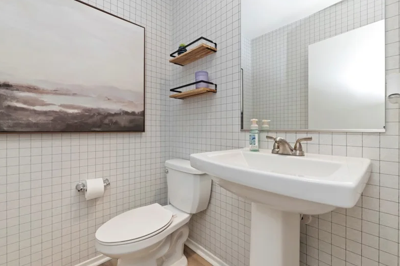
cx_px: 194
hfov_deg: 100.4
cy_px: 140
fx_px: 167
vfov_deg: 77.2
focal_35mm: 15
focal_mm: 14
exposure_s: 1/6
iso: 500
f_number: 10
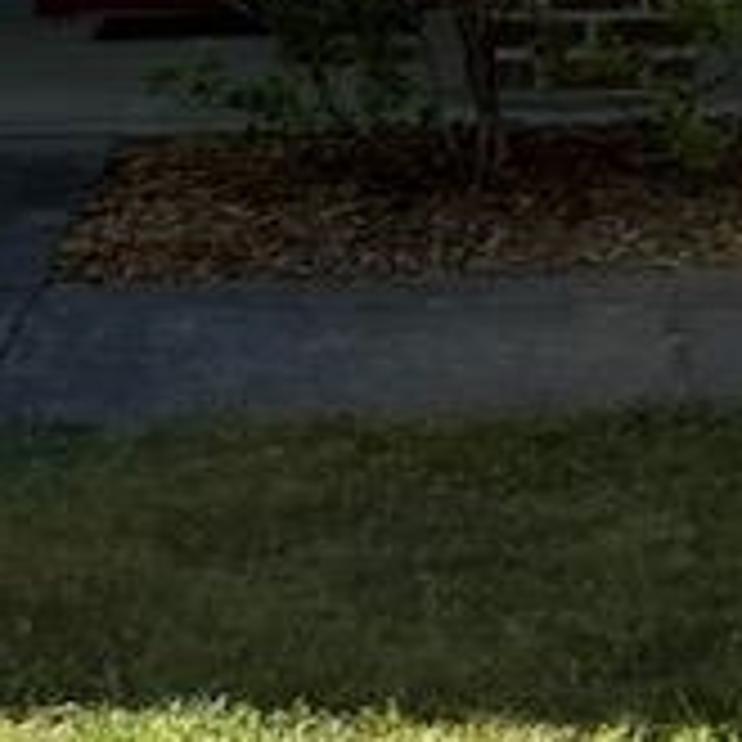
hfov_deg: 10.1
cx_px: 1291
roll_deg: -0.9
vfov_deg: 9.9
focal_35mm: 165
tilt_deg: +5.1
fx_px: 4001
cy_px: -715
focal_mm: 6.76
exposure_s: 1/3279
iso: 100
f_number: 1.78
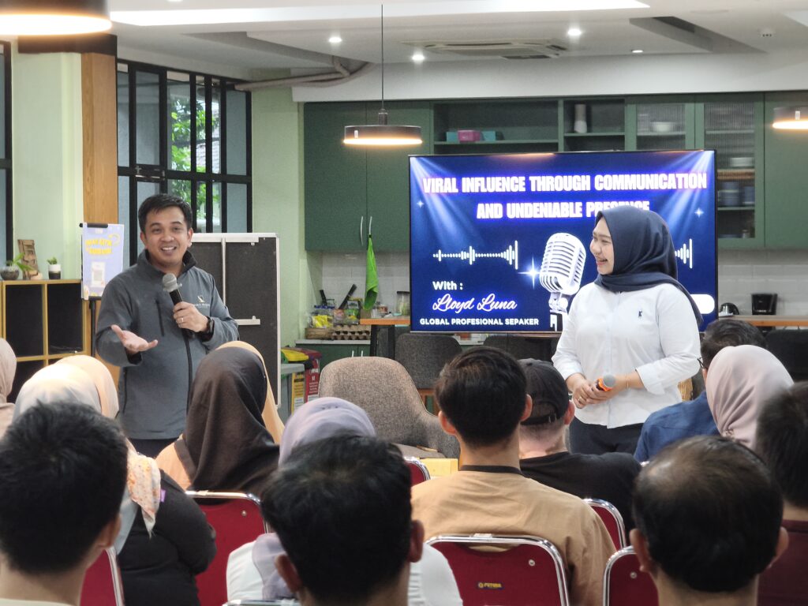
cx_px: 404
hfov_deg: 17.1
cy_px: 303
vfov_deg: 12.9
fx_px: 2684
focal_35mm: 115
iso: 2500
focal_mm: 17.27
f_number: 3
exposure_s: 1/50
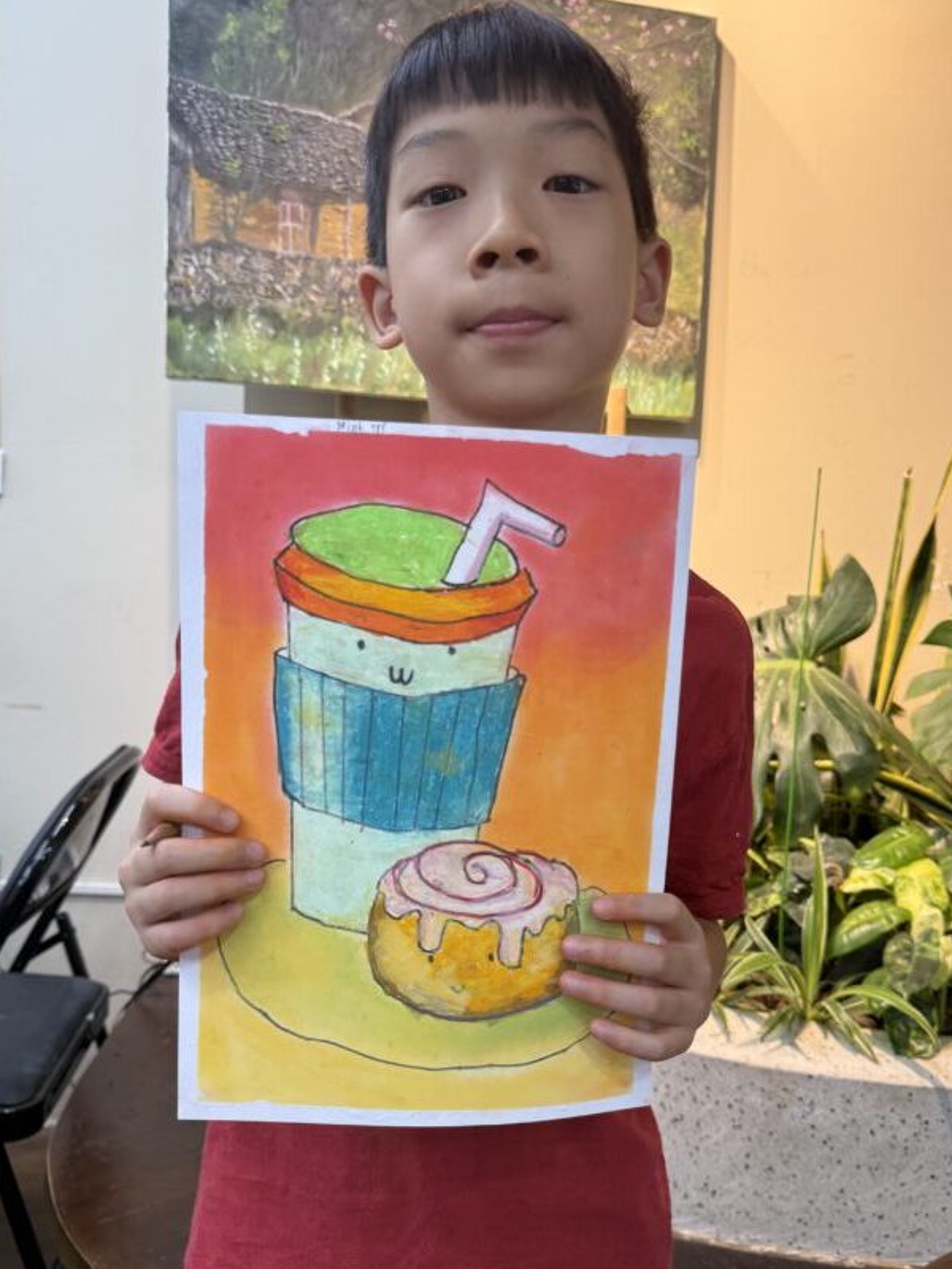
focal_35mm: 30
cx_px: 535
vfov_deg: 59.9
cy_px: 687
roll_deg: -4.2
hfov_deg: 46.7
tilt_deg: -7.8
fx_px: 1100
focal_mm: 6.76
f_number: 1.78
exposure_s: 1/100
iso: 80
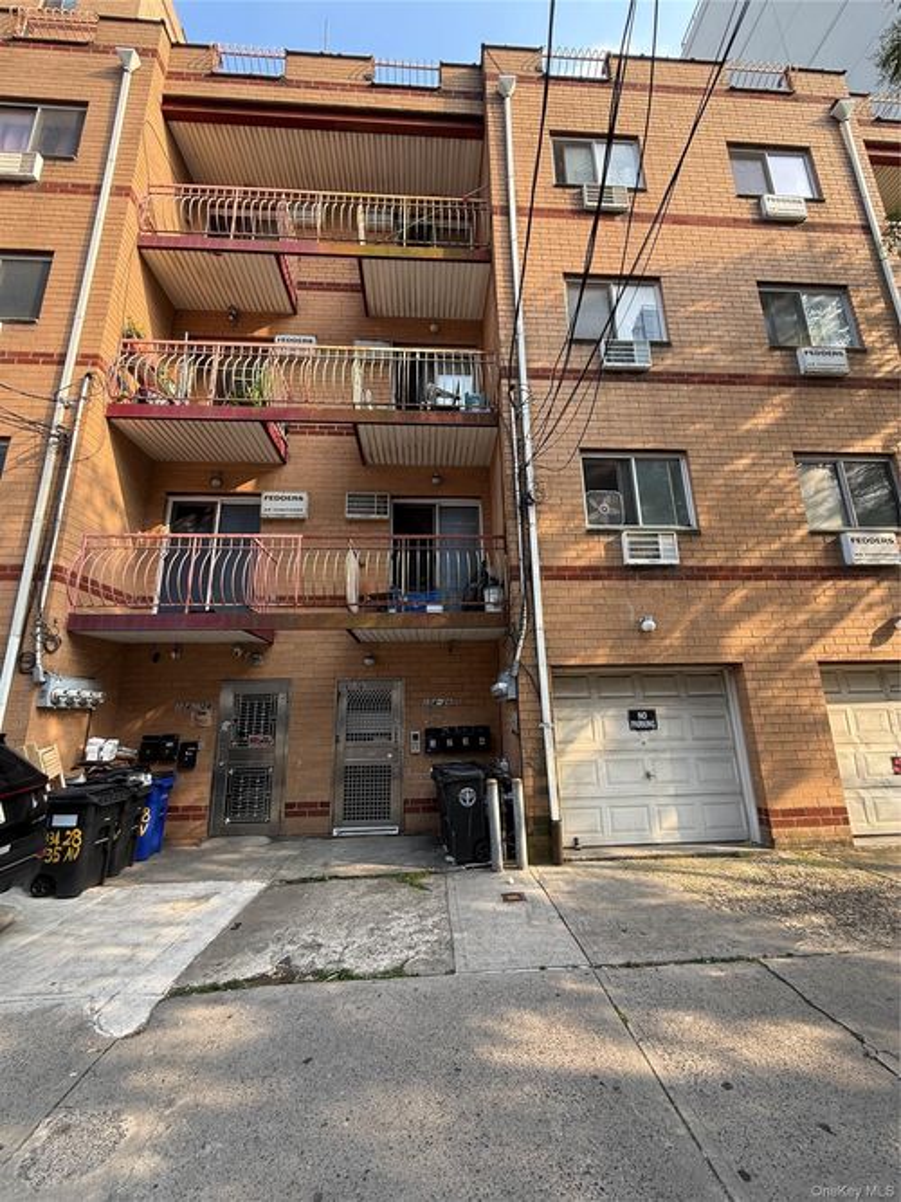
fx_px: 486
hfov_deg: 85.7
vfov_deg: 102.1
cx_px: 450
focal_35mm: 14
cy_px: 601
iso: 50
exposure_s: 1/162
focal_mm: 2.22
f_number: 2.2
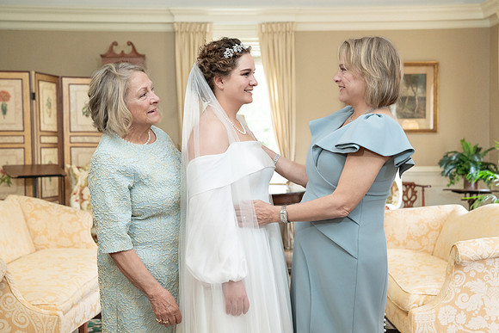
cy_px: 166
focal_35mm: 48
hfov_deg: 41.1
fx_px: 665
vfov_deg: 28.1
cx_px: 250
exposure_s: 1/250
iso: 1600
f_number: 4
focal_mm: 48
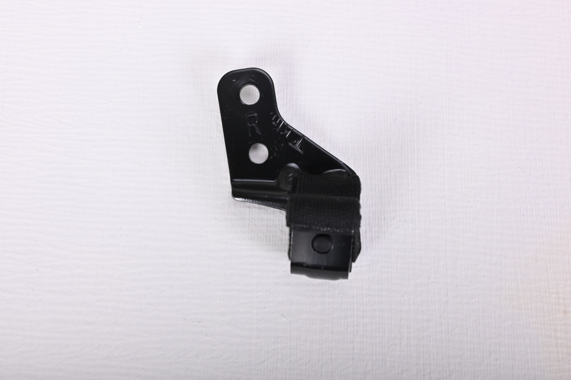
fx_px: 571
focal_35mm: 36
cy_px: 190
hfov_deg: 53.1
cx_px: 286
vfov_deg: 36.9
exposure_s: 1/200
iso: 400
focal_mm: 24
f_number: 9
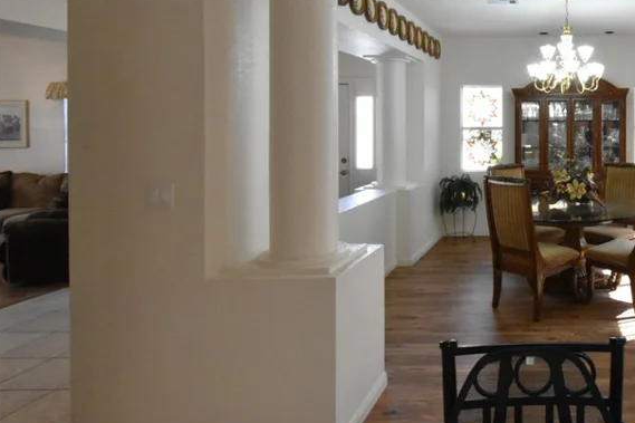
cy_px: 123
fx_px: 476
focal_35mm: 27
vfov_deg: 46.7
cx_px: 564
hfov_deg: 58.3
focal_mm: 10
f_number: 22
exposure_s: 1/15
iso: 4000
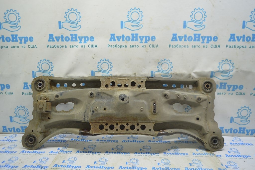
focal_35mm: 27
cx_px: 128
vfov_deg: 47.9
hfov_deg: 67.4
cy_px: 85
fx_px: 191
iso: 400
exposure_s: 1/40
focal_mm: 18
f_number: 3.5
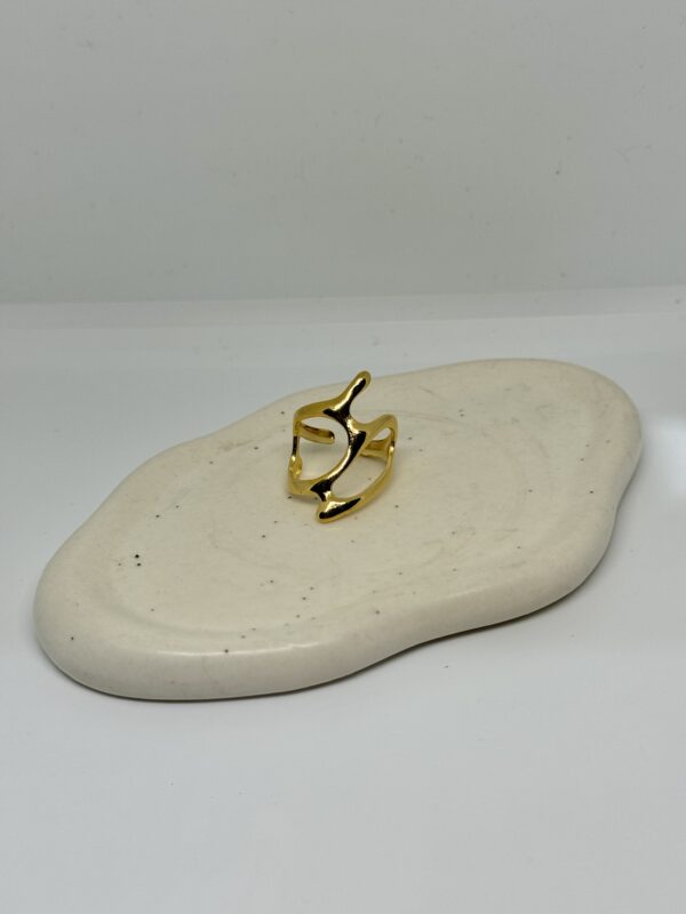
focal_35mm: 48
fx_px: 1268
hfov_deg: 30.3
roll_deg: +2.5
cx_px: 343
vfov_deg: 39.7
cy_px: 457
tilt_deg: -29.9
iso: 64
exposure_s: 1/477
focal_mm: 6.76
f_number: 1.78
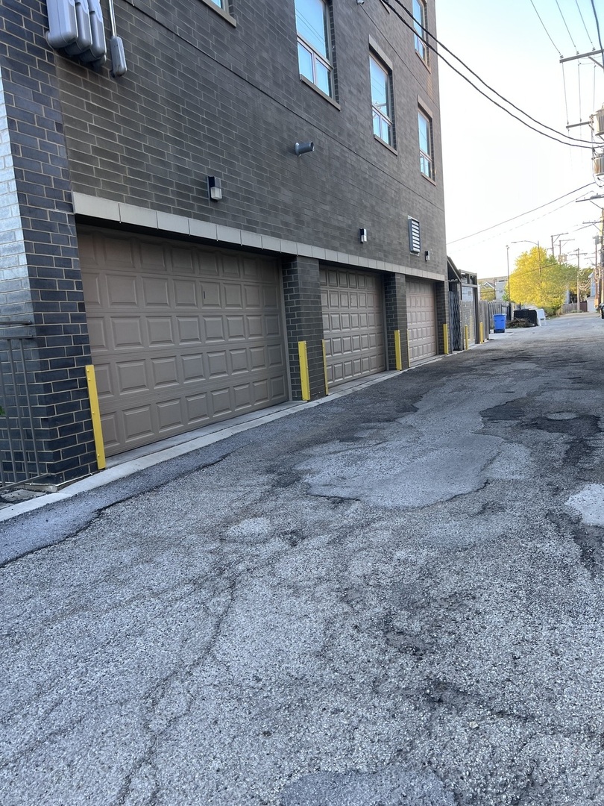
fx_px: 605
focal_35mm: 26
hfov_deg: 53.1
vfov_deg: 67.3
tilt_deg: -9.3
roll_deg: +5.6
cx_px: 302
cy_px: 403
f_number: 1.5
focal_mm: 5.7
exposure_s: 1/121
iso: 40
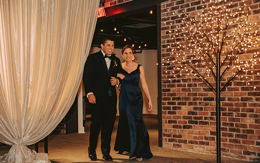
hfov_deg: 33.0
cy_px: 76
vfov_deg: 21.0
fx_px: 439
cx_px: 130
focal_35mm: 62
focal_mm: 60
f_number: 3.2
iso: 1250
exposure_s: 1/100
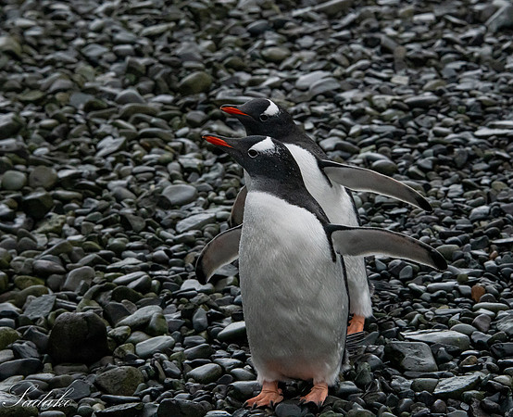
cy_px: 159
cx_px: 258
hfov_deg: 11.2
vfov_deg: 9.1
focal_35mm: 171
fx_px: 2619
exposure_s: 1/400
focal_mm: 122
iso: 3200
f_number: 8
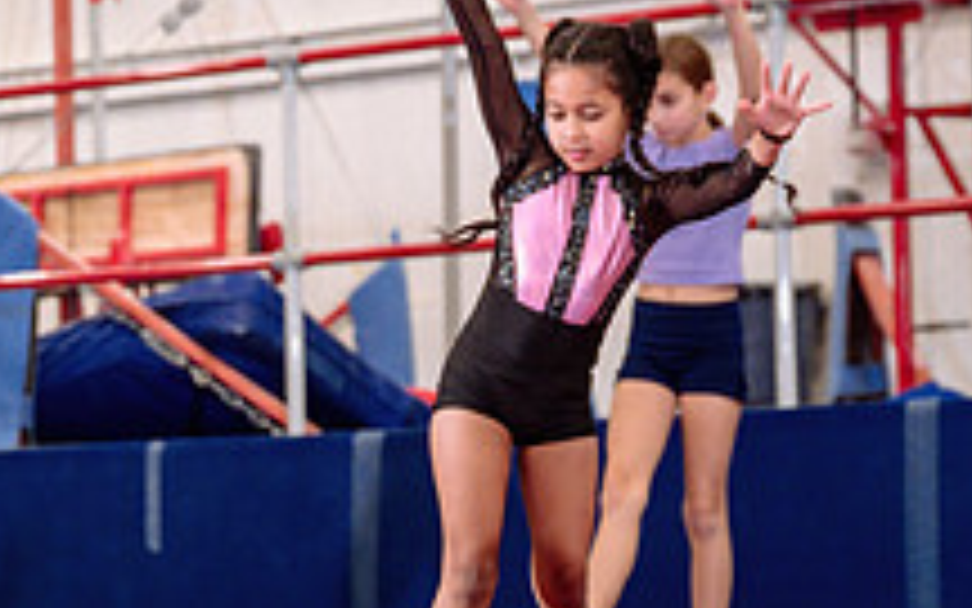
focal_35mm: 217
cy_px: 383
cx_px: 171
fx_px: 5748
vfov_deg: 6.0
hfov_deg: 9.6
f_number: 3.5
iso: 800
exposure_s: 1/250
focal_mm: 70
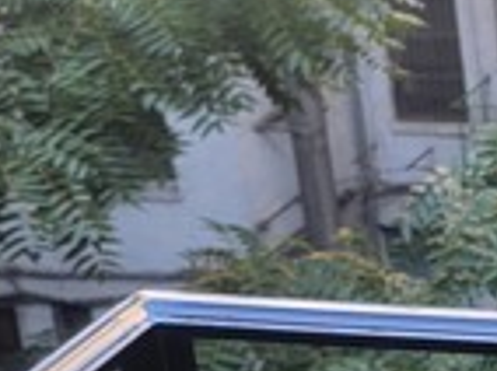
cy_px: 35
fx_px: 1620
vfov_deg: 13.0
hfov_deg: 15.4
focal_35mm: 113
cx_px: 845
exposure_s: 1/120
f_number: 1.8
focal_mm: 6.7
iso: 64
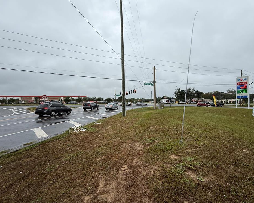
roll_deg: +1.5
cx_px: 133
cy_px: 103
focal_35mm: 15
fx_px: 113
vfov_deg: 84.0
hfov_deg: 96.7
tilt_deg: -0.5
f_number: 2.2
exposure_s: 1/514
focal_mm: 2.22
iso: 50
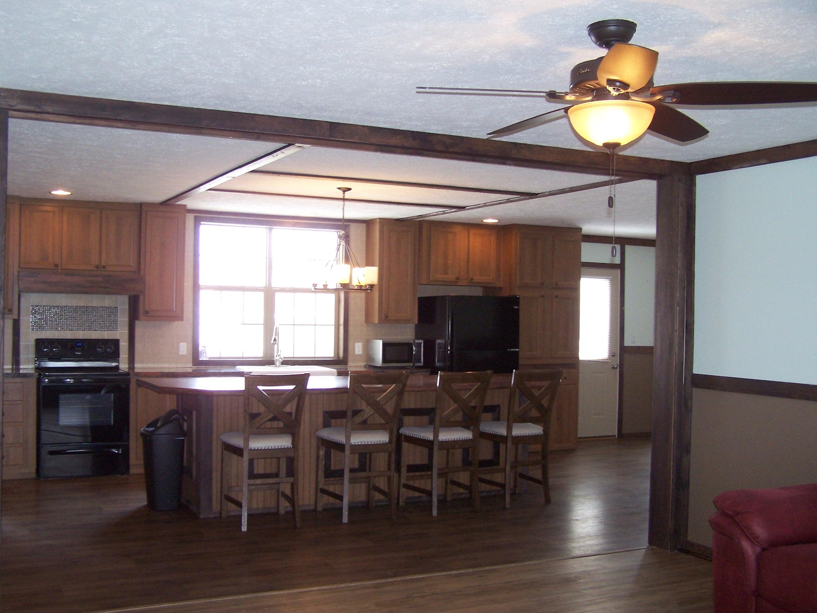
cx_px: 408
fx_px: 897
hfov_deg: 49.0
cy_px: 306
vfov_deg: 37.7
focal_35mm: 38
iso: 140
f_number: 2.8
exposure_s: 1/60
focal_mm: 6.3
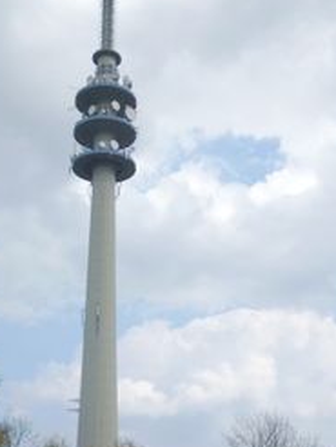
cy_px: 256
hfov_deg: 28.1
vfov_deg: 36.7
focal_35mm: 52
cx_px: 160
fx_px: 672
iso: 100
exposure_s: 1/200
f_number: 10
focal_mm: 5.7
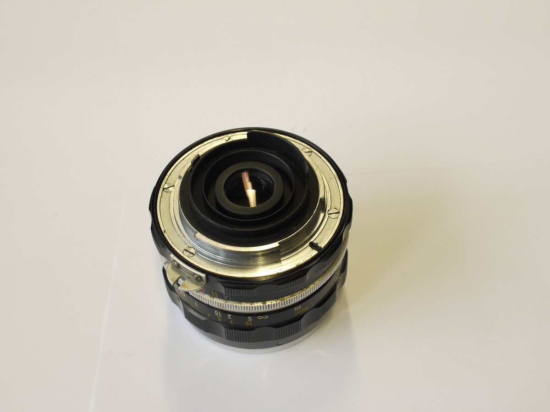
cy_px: 206
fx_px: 953
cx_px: 275
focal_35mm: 60
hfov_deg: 32.2
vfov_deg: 24.4
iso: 400
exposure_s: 1/40
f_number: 8
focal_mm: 30
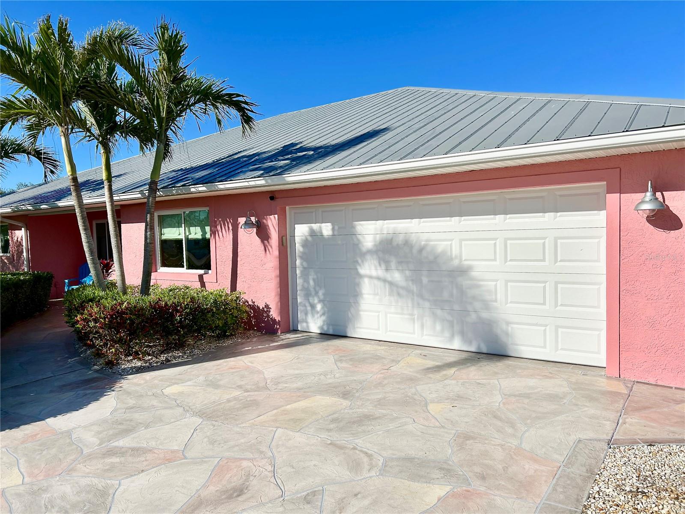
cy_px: 257
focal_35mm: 26
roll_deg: +1.5
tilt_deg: -2.5
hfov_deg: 67.3
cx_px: 342
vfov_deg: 53.1
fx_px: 515
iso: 50
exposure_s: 1/8696
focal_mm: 5.7
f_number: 1.5
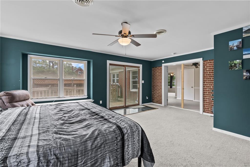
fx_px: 111
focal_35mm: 16
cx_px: 125
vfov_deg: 73.8
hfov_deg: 96.7
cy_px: 84
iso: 1000
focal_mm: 16
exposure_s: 1/25
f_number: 7.1
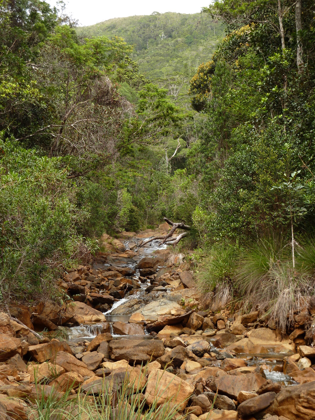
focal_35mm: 72
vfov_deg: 27.0
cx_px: 158
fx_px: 874
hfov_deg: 20.4
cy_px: 210
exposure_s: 1/100
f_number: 4.1
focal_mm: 11.9
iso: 80
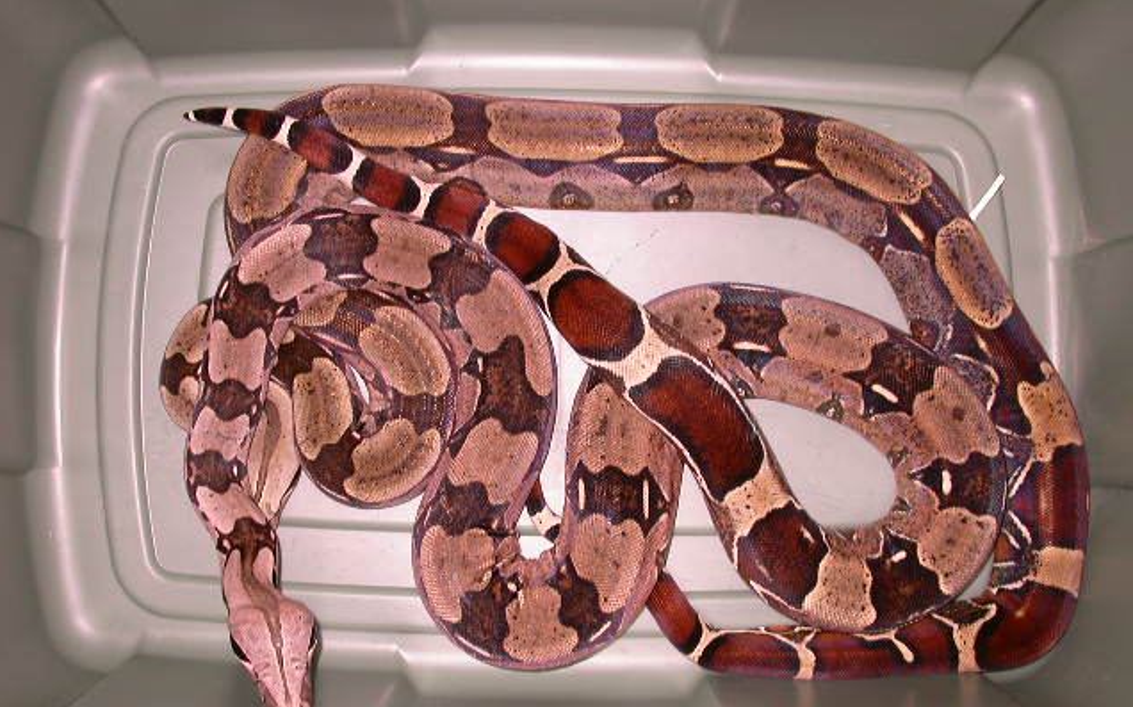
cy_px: 395
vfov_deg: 26.8
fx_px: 1482
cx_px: 565
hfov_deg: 41.8
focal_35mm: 48
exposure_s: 1/60
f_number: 2.8
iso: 100
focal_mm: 9.5
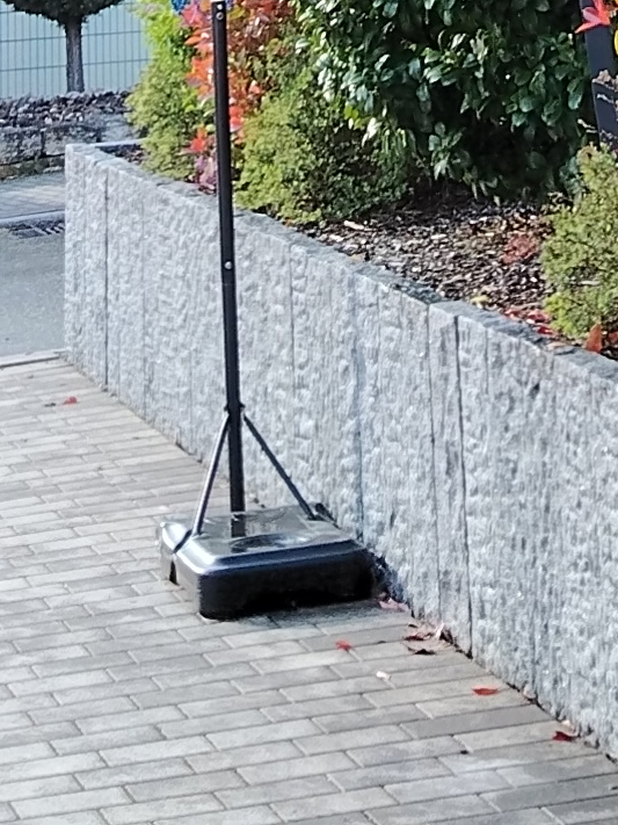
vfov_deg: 12.0
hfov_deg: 11.0
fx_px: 3215
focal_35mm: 135
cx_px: 475
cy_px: -1092
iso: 100
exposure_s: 1/174
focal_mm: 5.25
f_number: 1.75
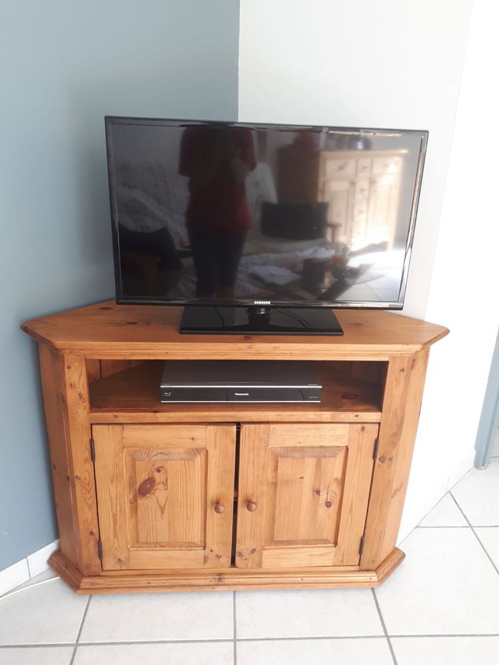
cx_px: 250
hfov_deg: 51.4
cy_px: 332
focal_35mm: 27
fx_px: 519
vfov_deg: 65.3
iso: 100
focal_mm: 3.6
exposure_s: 1/33
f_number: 1.9
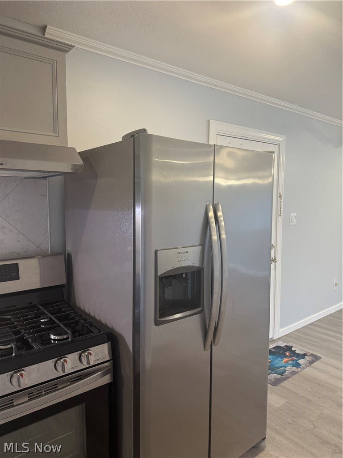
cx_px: 172
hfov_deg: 56.8
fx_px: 317
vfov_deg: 71.6
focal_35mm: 24
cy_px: 229
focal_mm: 6.76
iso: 200
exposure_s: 1/60
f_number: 1.78
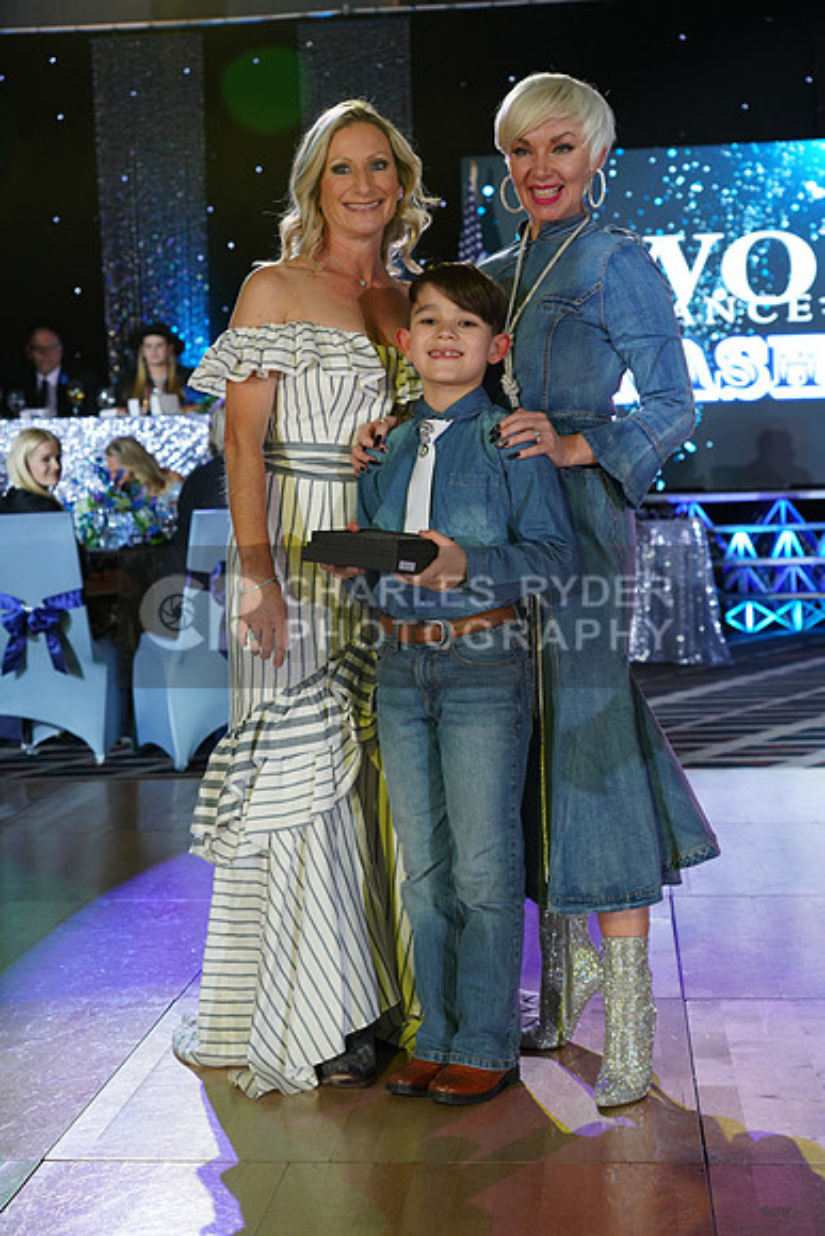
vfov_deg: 33.9
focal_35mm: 59
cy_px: 618
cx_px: 412
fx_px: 2027
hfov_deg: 23.0
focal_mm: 59
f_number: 5
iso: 1600
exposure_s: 1/200
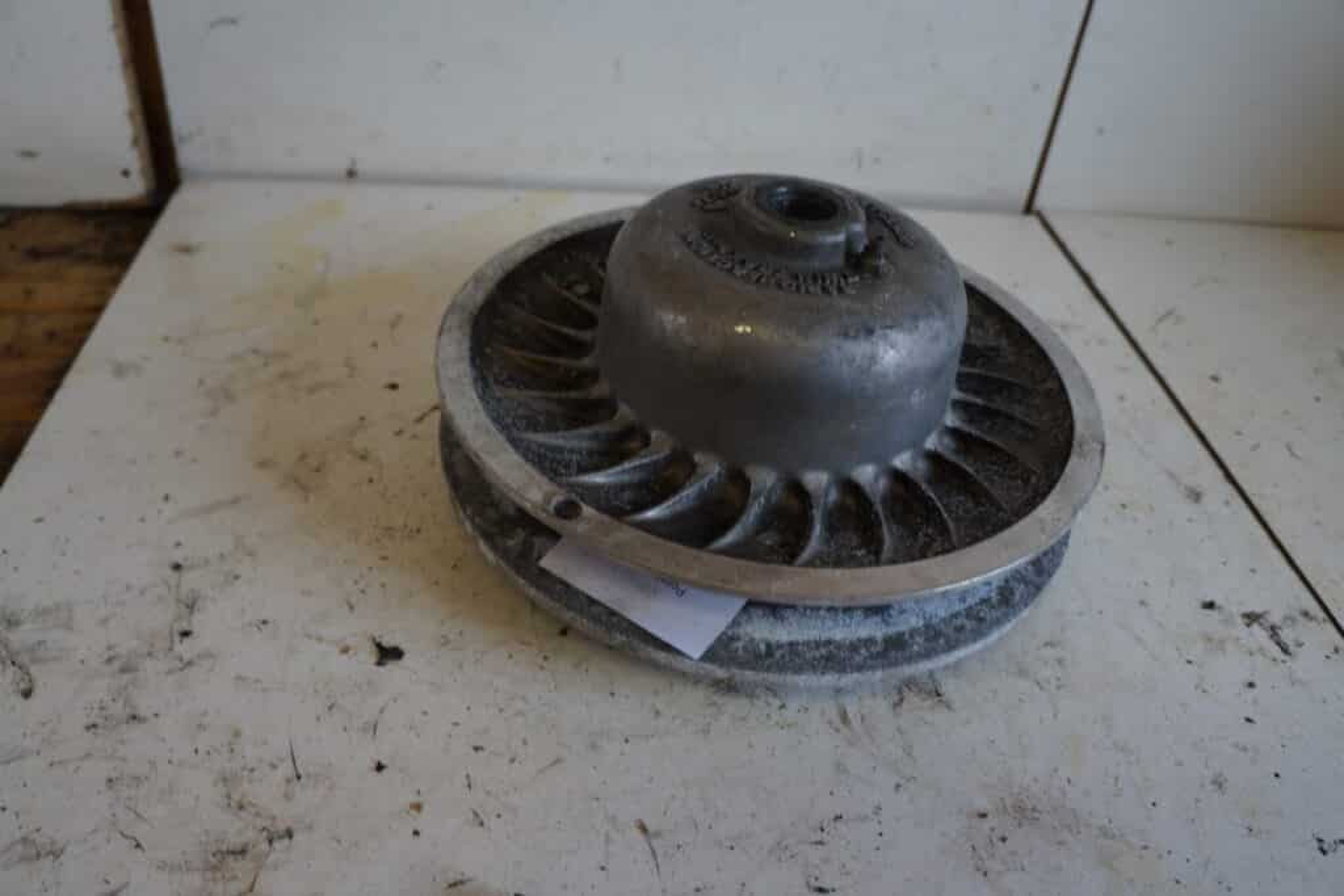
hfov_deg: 67.4
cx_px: 672
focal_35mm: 27
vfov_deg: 47.9
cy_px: 448
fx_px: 1008
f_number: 3.5
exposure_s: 1/60
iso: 125
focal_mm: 18
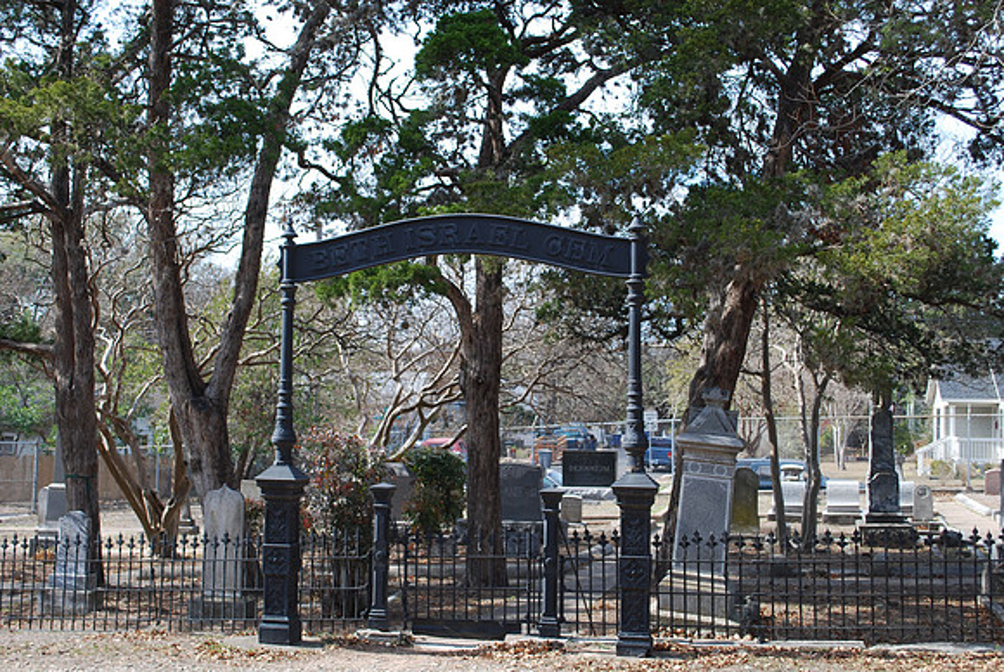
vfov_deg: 28.1
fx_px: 1340
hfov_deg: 41.1
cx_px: 502
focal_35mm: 48
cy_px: 336
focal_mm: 32
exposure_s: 1/160
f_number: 6.3
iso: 100
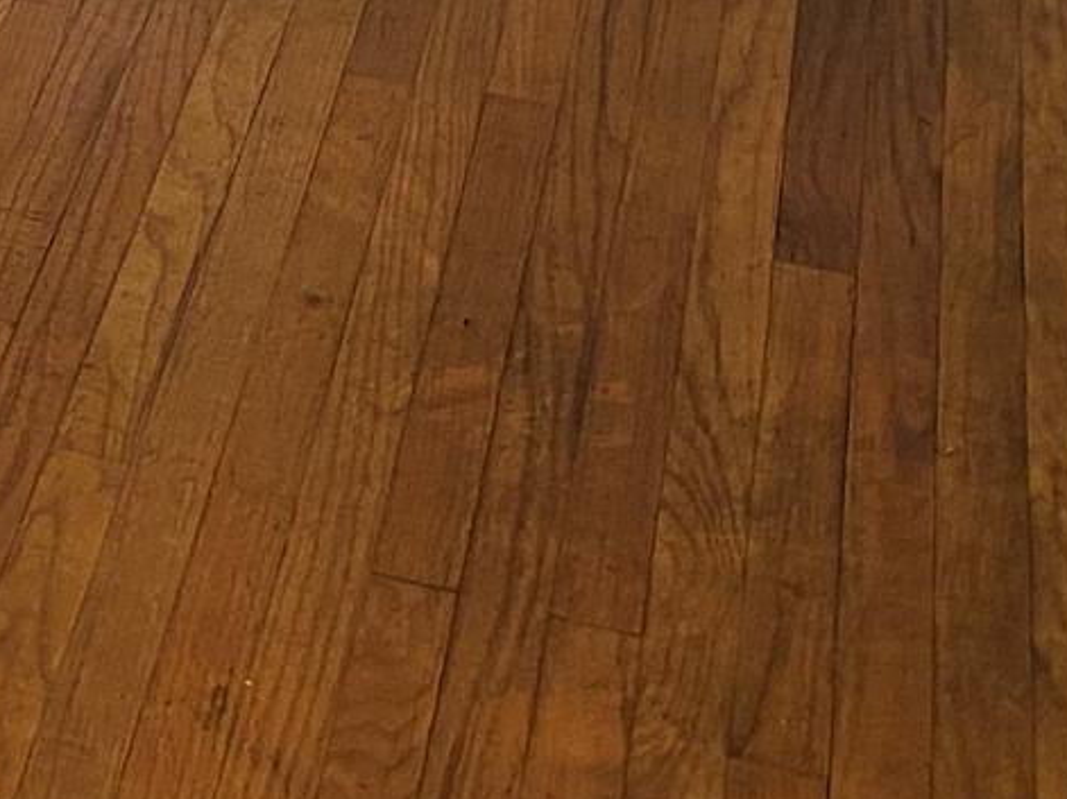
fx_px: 3482
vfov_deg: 11.5
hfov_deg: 14.4
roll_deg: +1.0
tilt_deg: -12.3
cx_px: -1076
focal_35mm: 113
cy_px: -911
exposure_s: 1/71
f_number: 1.8
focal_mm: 4.25
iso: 125
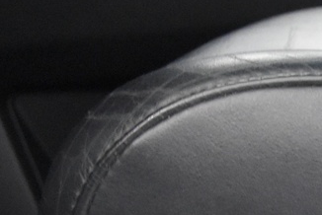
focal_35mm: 134
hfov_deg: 12.5
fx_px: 1200
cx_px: 737
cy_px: 371
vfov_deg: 9.8
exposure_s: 1/15
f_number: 3.5
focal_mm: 18
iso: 3200
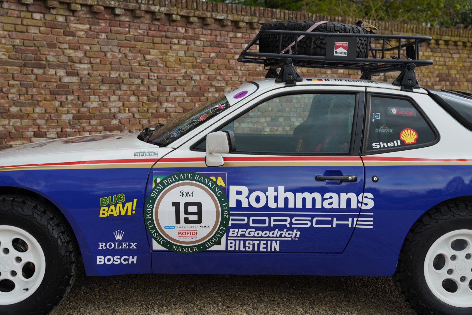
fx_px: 649
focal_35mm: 50
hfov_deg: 40.0
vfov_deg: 27.3
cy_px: 158
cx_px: 236
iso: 100
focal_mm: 49.5
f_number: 5.6
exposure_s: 1/80
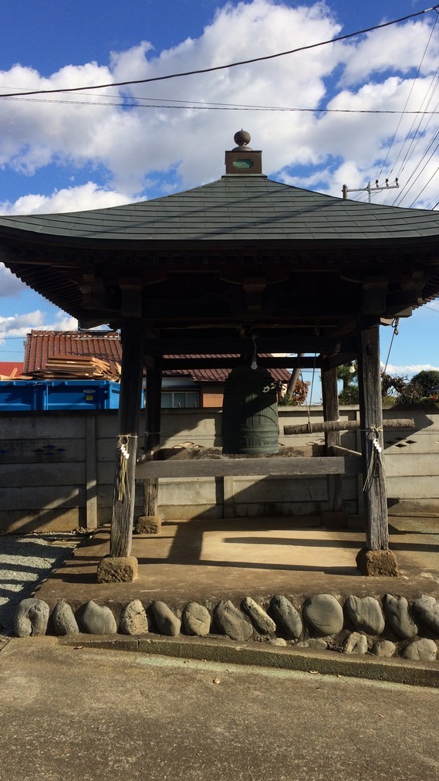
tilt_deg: +0.6
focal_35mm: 32
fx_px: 662
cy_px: 394
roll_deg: +2.8
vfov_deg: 61.0
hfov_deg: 36.6
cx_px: 249
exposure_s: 1/1953
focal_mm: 4.15
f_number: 2.2
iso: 32
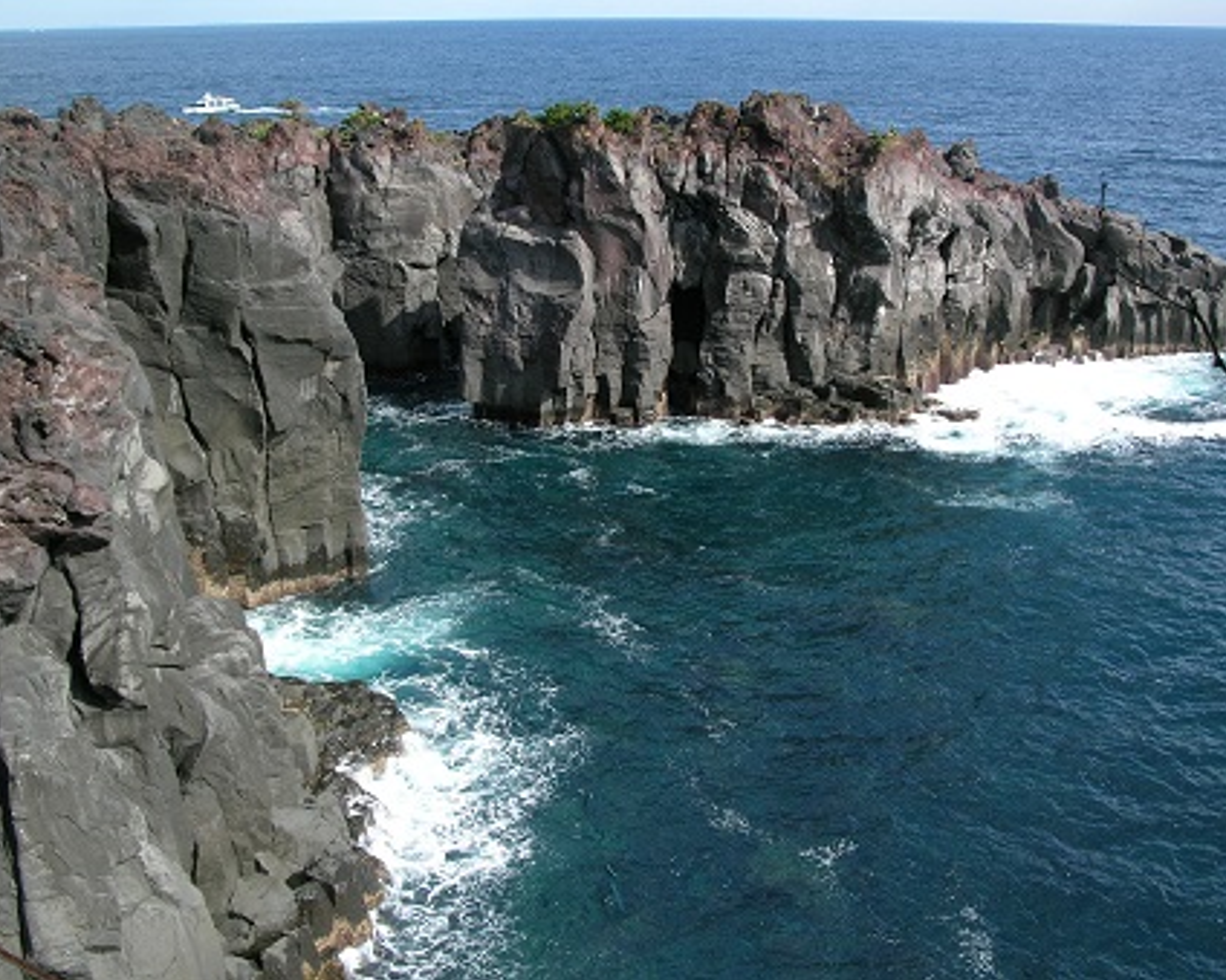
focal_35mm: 39
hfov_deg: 46.8
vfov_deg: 38.2
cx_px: 642
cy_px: 493
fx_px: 1415
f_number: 3.8
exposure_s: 1/369
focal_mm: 6.2
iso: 50
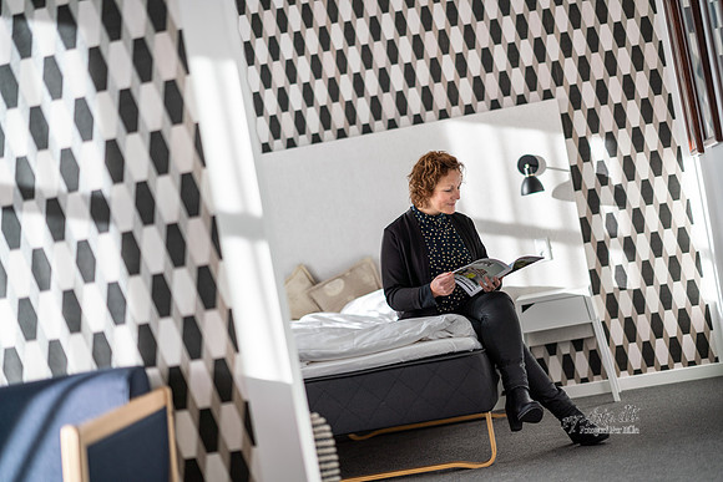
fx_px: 1707
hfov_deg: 23.9
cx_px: 362
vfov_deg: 16.1
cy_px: 241
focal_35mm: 85
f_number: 1.4
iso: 100
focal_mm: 85
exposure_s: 1/1250
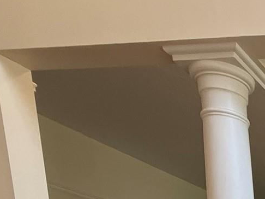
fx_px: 451
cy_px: 396
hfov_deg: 22.3
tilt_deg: -8.7
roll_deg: -0.5
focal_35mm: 59
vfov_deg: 17.7
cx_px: 457
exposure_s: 1/120
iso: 200
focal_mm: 2.22
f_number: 2.2
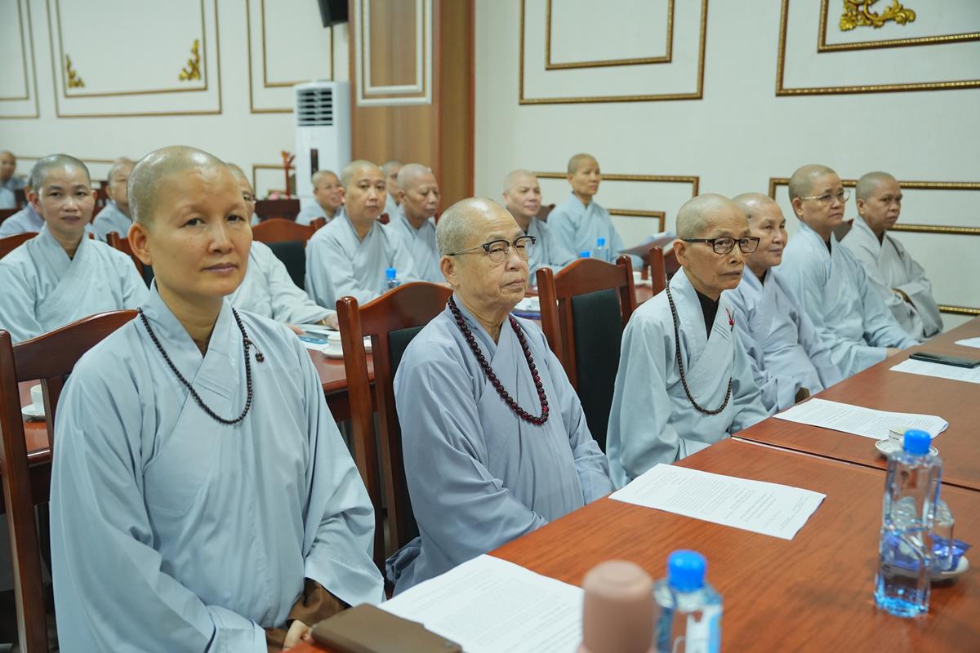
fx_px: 925
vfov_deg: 38.9
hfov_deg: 55.8
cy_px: 326
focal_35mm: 34
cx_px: 490
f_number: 3.2
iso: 3200
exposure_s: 1/125
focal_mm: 34
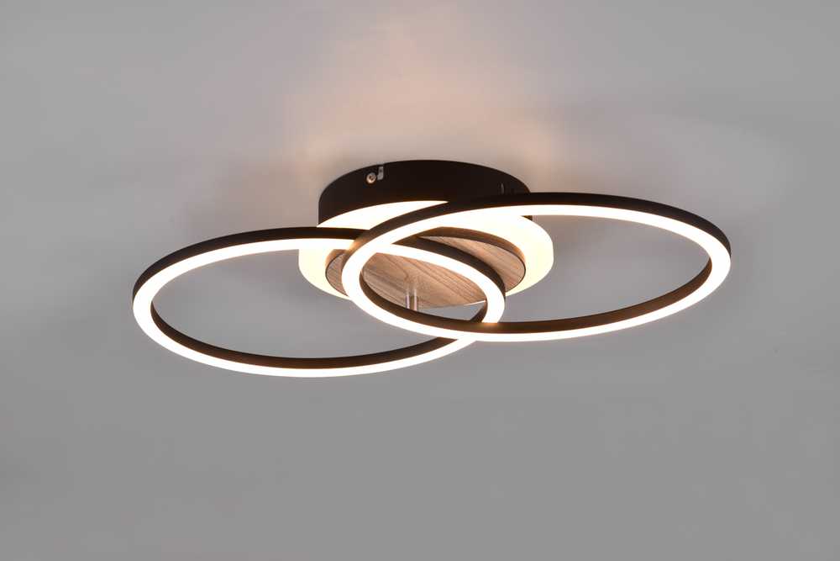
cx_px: 420
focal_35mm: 112
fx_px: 2614
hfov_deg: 18.3
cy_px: 280
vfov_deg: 12.2
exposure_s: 1/8
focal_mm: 112
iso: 100
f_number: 13
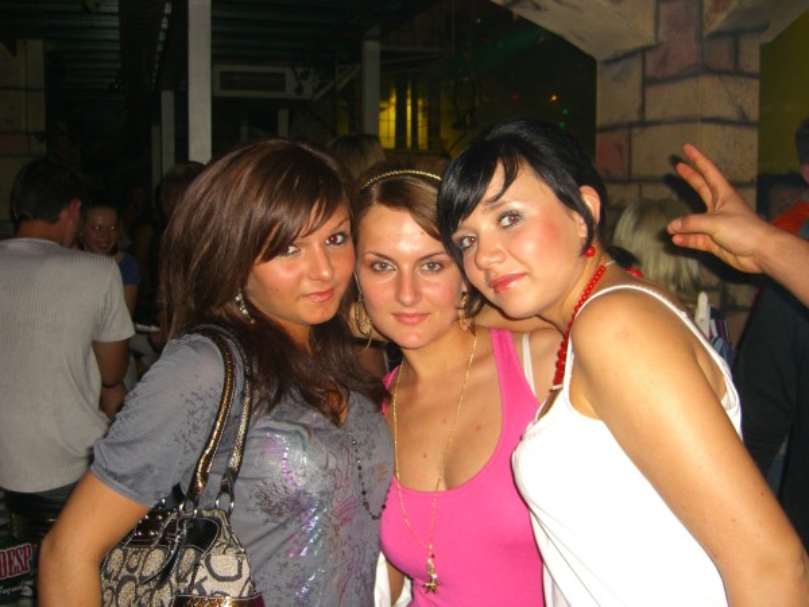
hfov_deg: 49.0
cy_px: 304
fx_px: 888
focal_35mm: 38
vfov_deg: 37.7
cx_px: 404
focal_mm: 7.9
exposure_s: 1/60
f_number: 2.8
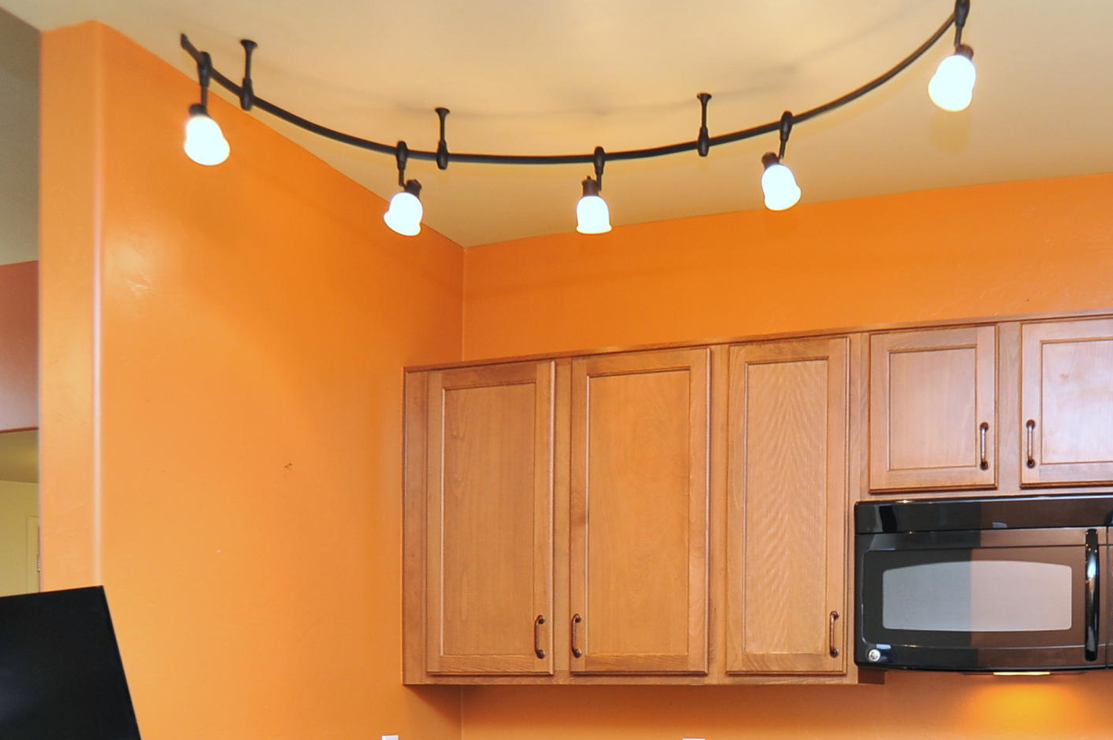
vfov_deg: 32.5
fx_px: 1174
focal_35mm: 38
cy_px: 722
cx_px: 851
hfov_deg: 48.5
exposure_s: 1/30
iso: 640
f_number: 4
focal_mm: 18
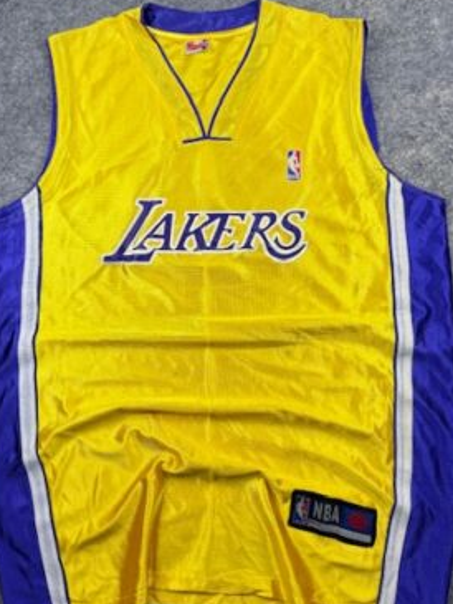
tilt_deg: -53.2
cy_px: 310
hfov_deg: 40.7
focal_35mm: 35
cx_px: 202
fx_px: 610
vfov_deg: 52.6
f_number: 1.78
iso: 80
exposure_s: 1/305
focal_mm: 6.76
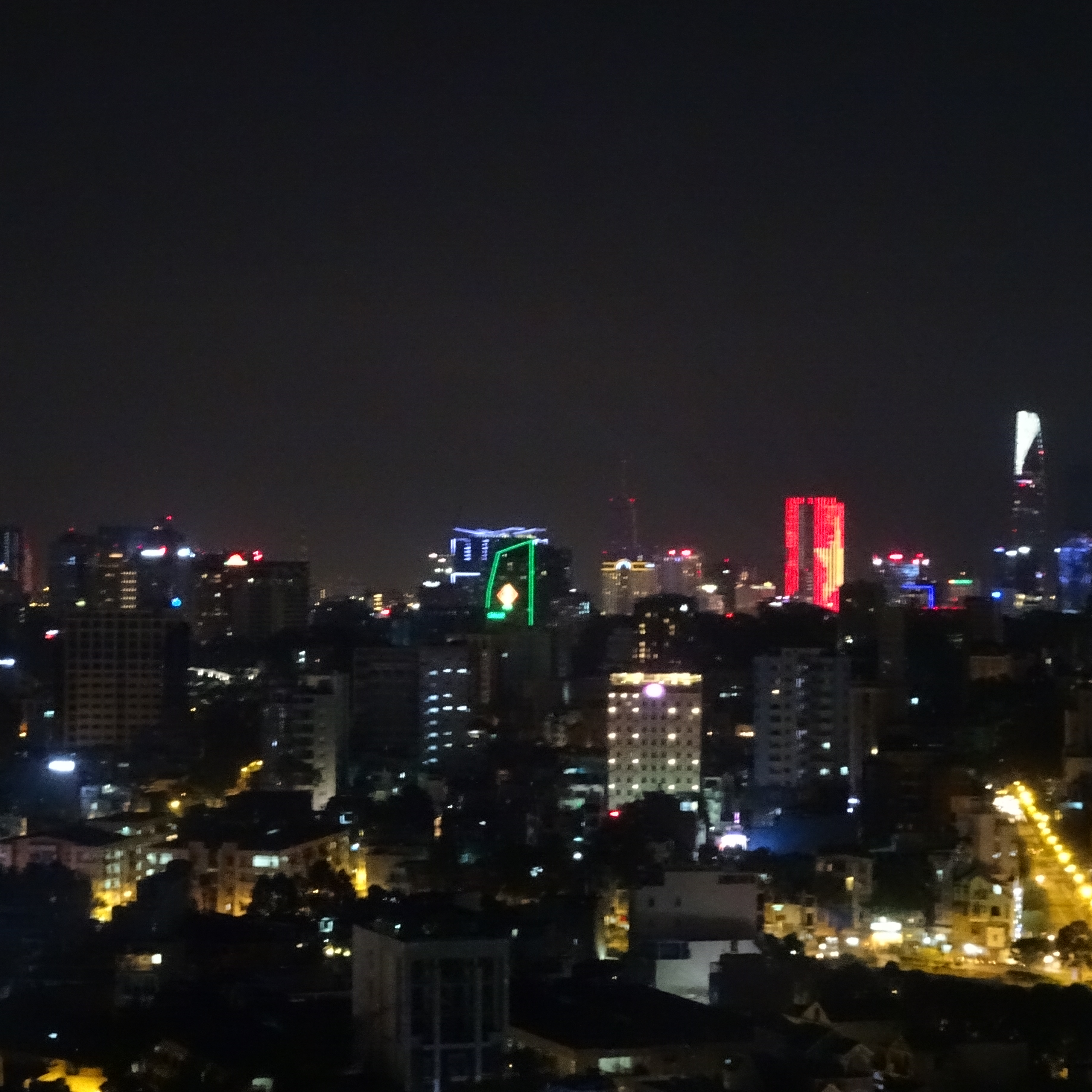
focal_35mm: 83
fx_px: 2962
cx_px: 501
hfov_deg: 20.9
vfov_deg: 20.9
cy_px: 547
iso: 3200
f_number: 5
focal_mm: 12.01
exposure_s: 1/8
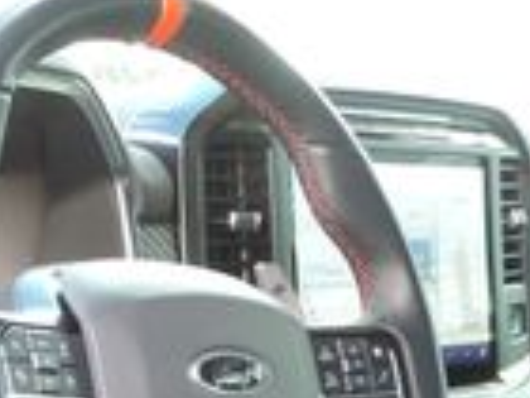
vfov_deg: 12.9
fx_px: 1684
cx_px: 288
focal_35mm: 110
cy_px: 557
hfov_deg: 17.9
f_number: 3
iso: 180
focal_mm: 4.3
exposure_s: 1/30
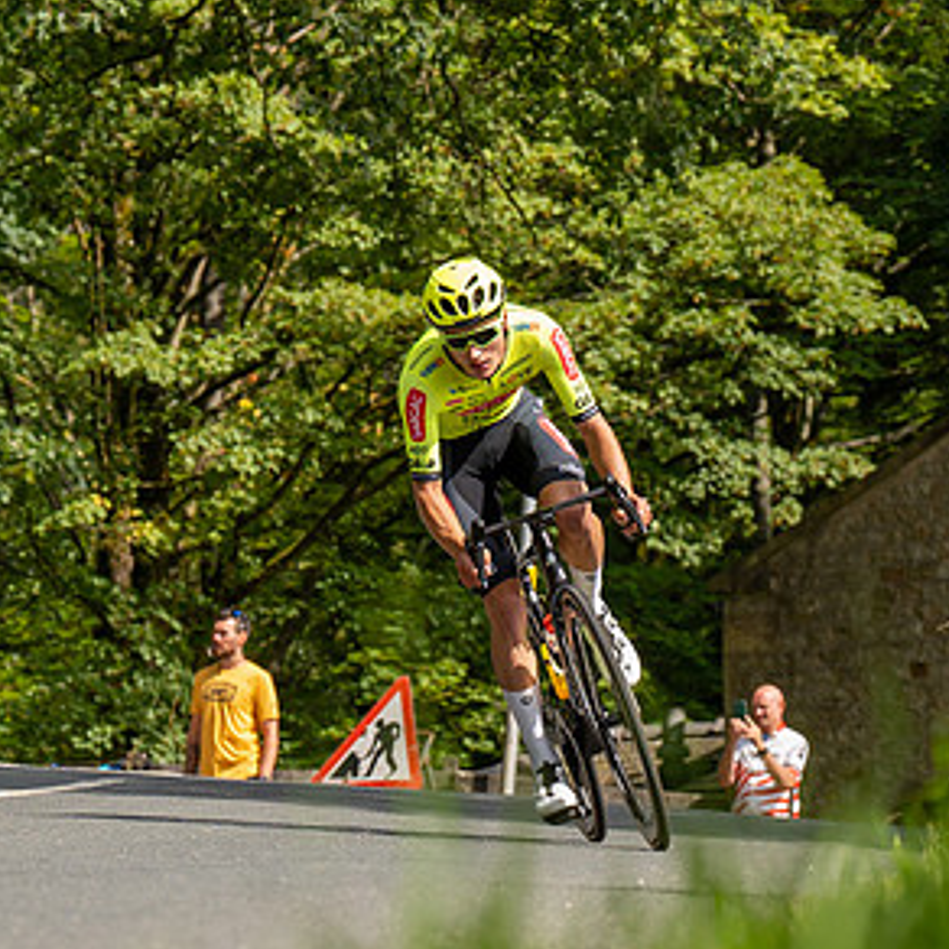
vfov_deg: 6.6
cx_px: 651
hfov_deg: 6.6
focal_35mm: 265
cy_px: 398
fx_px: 8219
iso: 250
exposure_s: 1/1000
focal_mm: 95
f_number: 5
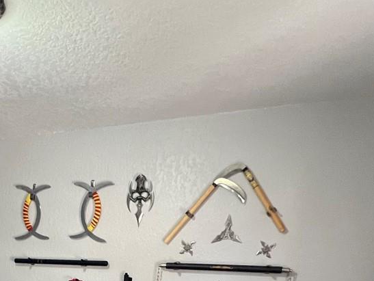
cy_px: 399
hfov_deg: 44.9
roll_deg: -2.1
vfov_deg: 28.2
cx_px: 44
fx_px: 411
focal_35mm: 38
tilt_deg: -17.6
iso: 320
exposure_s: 1/60
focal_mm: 1.57
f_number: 1.8
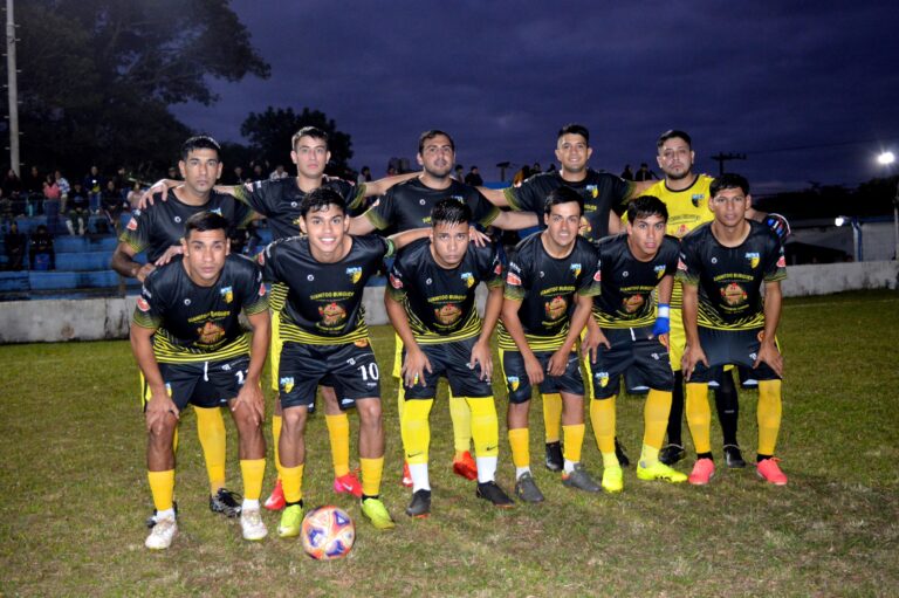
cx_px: 450
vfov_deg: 33.0
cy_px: 299
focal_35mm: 40
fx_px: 1011
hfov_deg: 48.0
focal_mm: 27
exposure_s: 1/60
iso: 1400
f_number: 4
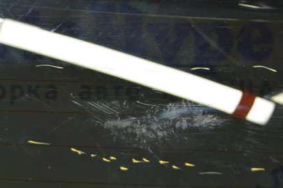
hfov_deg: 21.2
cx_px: 106
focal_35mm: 96
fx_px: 754
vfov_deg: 14.2
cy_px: 100
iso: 400
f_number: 5.6
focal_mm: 42
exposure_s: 1/20
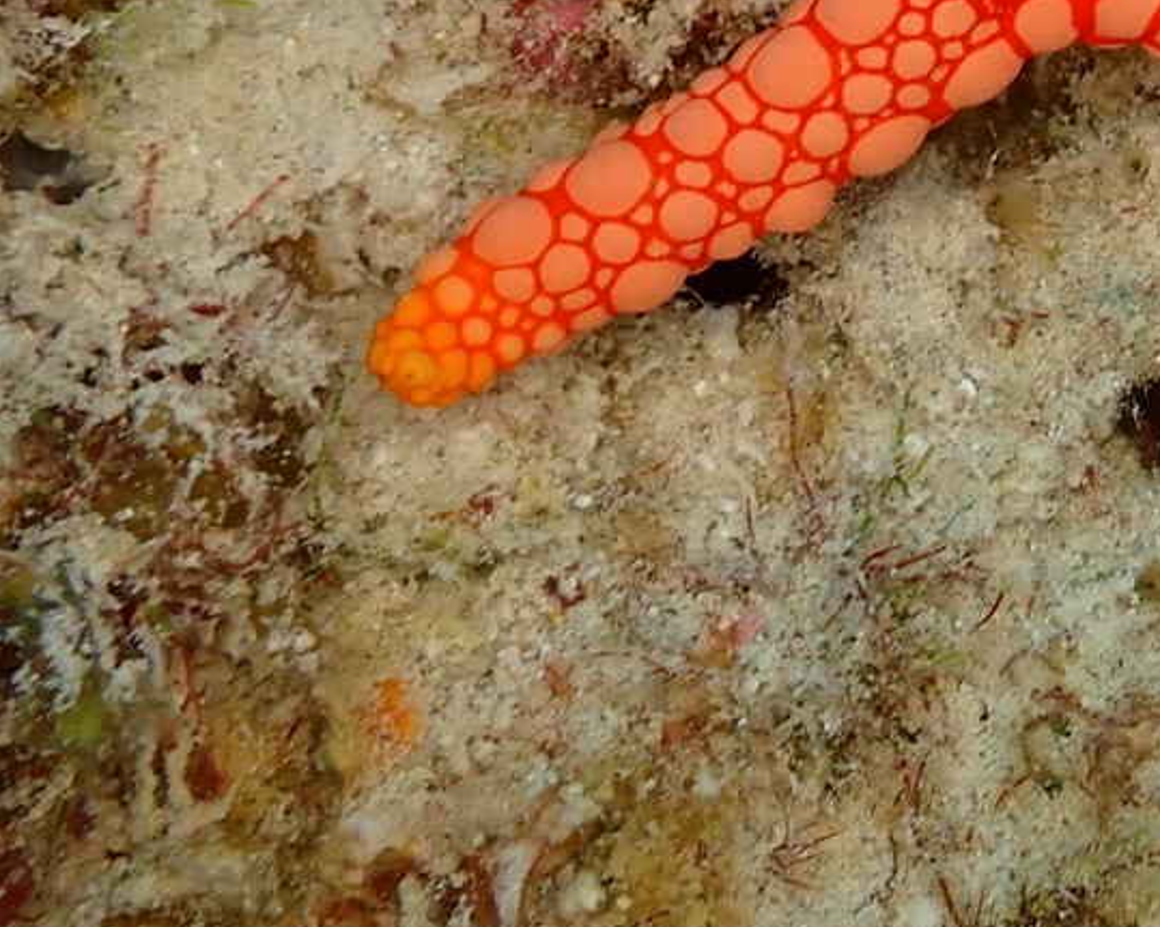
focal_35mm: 87
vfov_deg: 17.5
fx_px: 2986
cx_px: 1203
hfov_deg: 21.1
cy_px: 133
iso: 100
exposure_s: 1/640
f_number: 3.2
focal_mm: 5.4
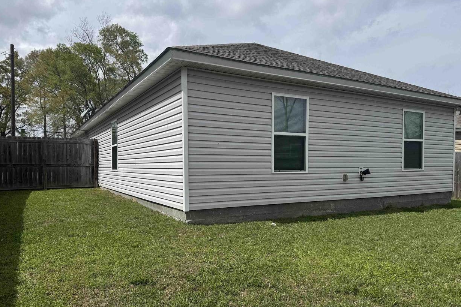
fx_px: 333
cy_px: 175
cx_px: 235
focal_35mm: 26
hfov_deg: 69.4
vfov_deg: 49.4
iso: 80
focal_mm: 6.76
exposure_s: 1/7937
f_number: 1.78
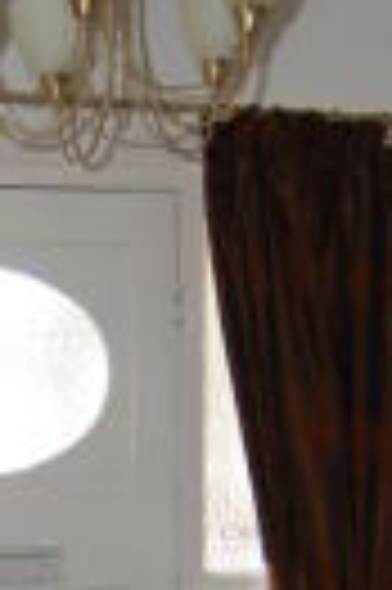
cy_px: 763
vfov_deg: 20.7
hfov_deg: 15.0
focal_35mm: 90
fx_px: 1474
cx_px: 29
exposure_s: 1/60
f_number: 3.5
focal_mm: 18
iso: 400
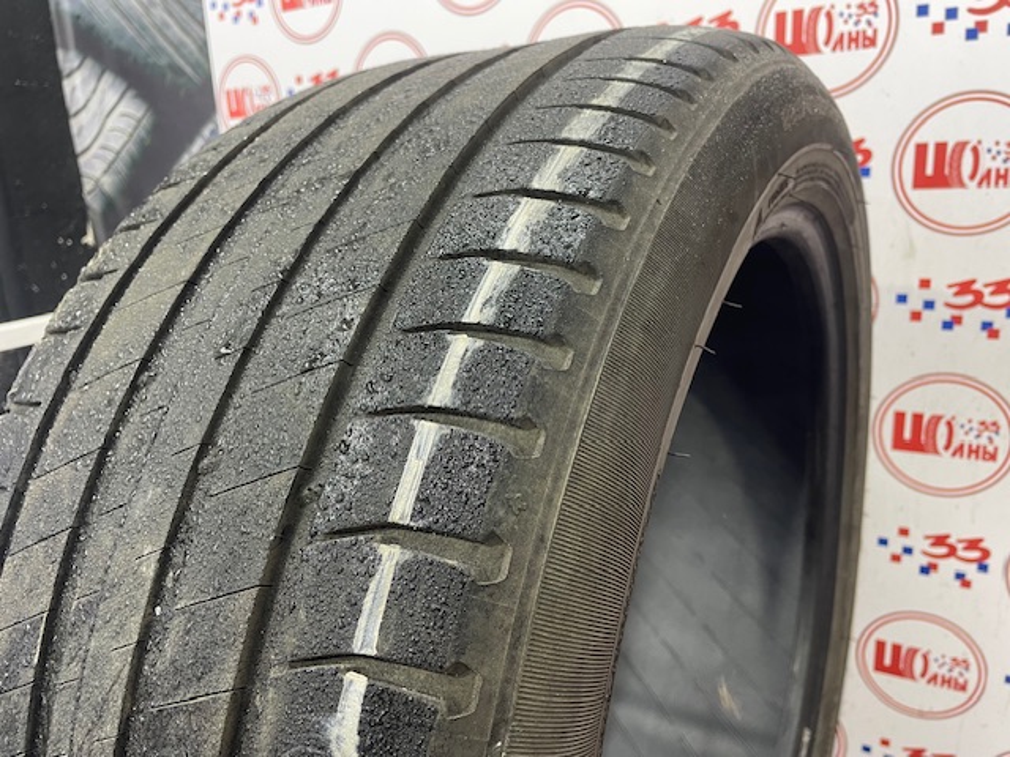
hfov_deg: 67.3
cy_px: 378
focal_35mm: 26
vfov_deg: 53.1
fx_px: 759
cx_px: 505
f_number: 1.6
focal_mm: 4.2
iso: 100
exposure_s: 1/50
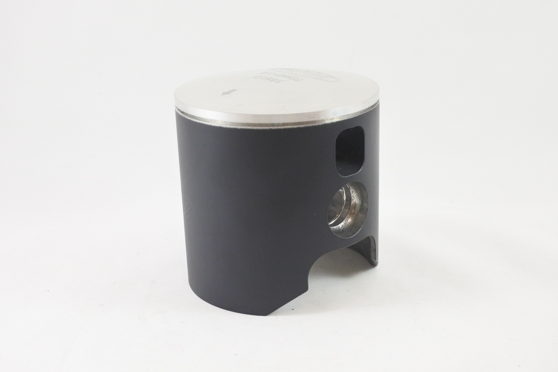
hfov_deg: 48.5
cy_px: 186
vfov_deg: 33.4
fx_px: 620
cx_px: 279
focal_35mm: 40
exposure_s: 1/125
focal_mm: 15
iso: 640
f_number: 4.2
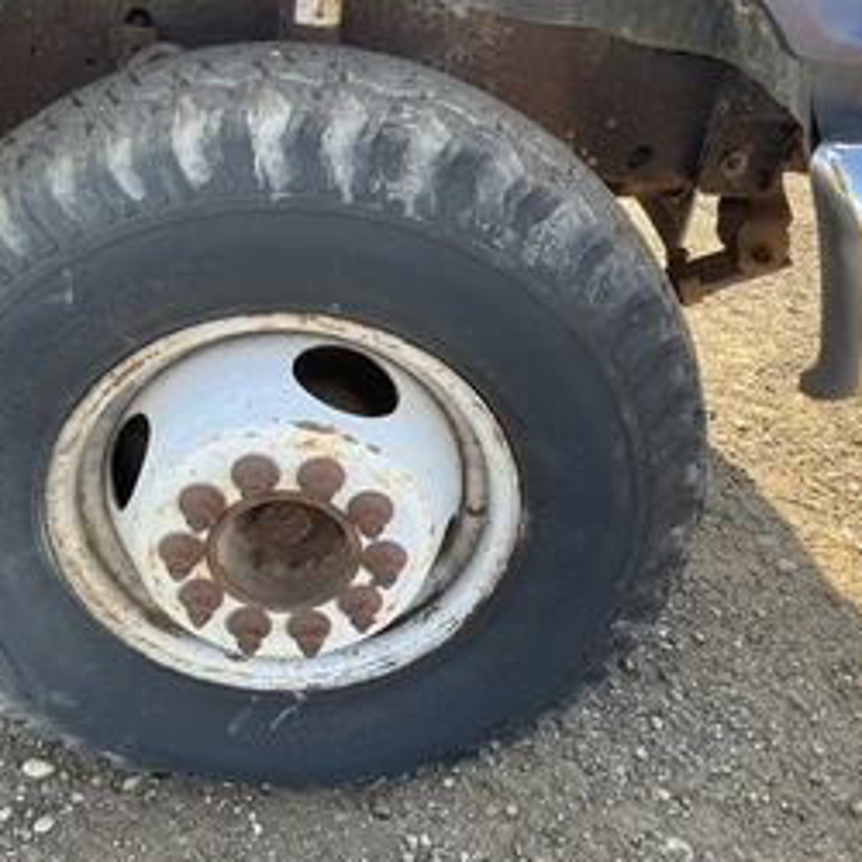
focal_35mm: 41
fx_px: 1155
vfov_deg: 40.9
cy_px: 434
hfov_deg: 40.7
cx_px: 334
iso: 20
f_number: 1.8
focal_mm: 3
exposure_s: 1/122
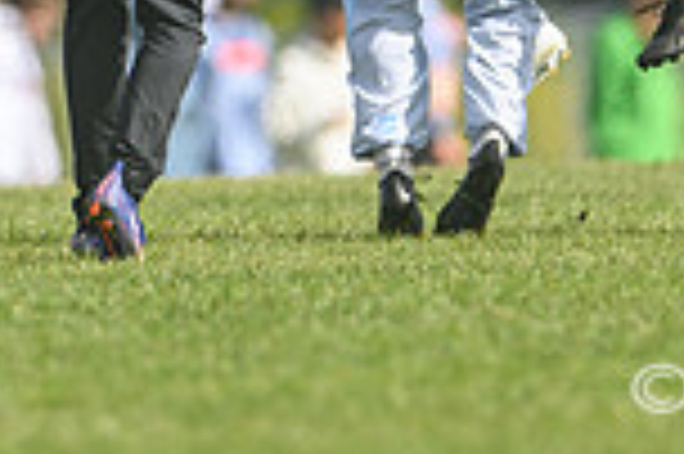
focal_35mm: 2323
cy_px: -586
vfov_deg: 0.6
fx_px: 44089
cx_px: 381
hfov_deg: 0.9
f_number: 3.2
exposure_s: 1/1600
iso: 100
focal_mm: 400
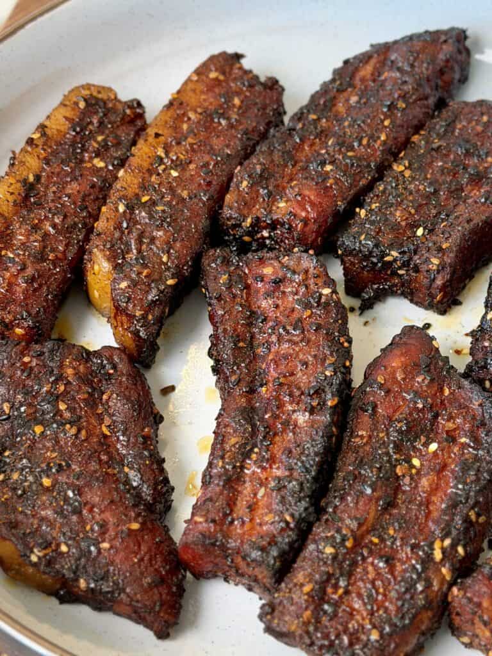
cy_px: 328
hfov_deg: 30.3
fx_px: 910
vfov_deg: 39.7
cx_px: 246
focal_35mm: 48
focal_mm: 6.76
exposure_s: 1/120
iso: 125
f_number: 1.78
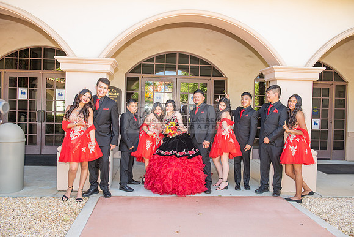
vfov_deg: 42.3
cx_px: 177
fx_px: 305
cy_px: 118
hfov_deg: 60.3
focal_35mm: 31
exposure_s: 1/200
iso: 500
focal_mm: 31
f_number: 5
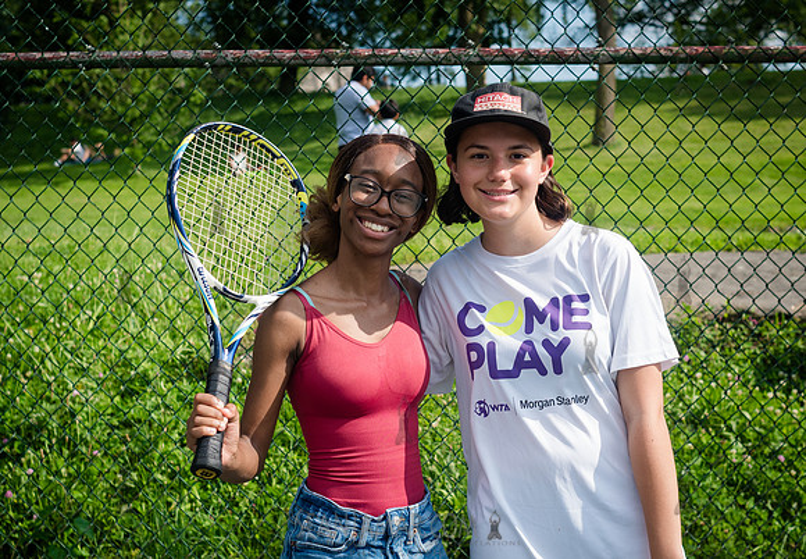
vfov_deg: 26.3
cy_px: 300
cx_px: 438
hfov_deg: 37.2
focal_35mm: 53
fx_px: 1197
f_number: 4.5
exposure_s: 1/1600
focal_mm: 35
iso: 250
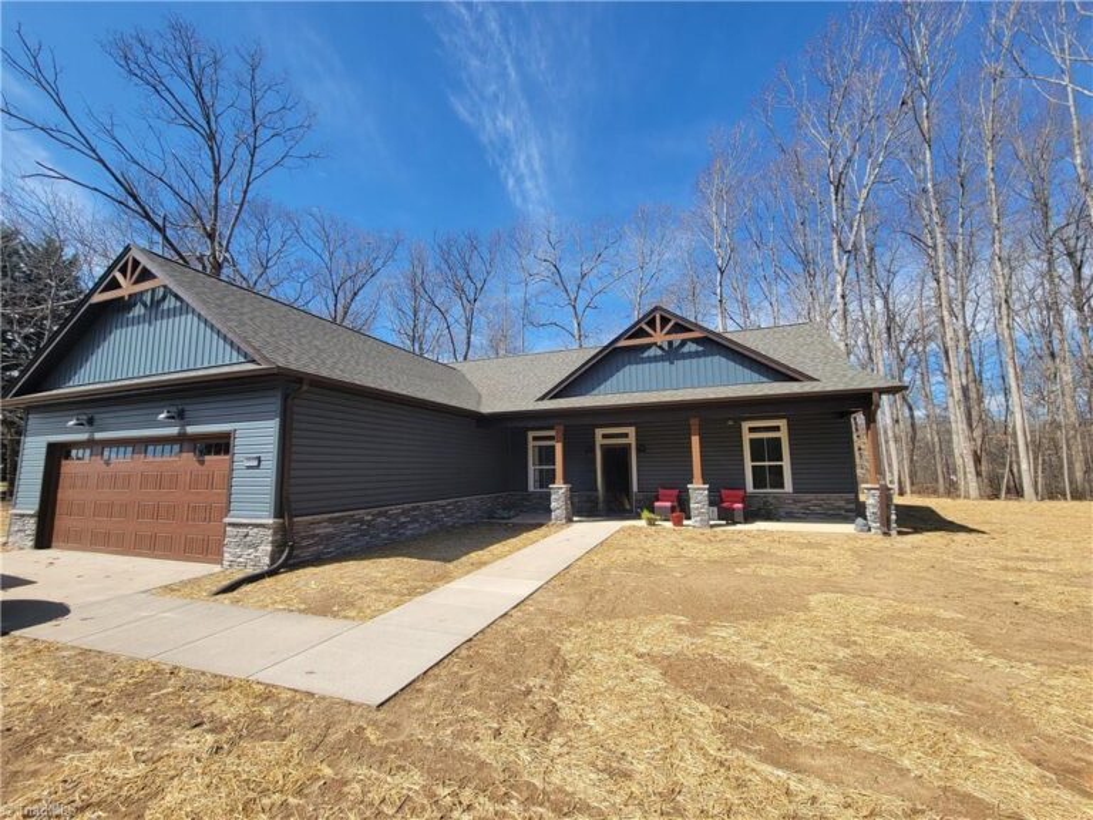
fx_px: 410
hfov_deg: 106.2
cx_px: 546
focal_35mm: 13
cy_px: 410
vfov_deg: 89.9
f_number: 2.2
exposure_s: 1/1429
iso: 50
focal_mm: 2.2
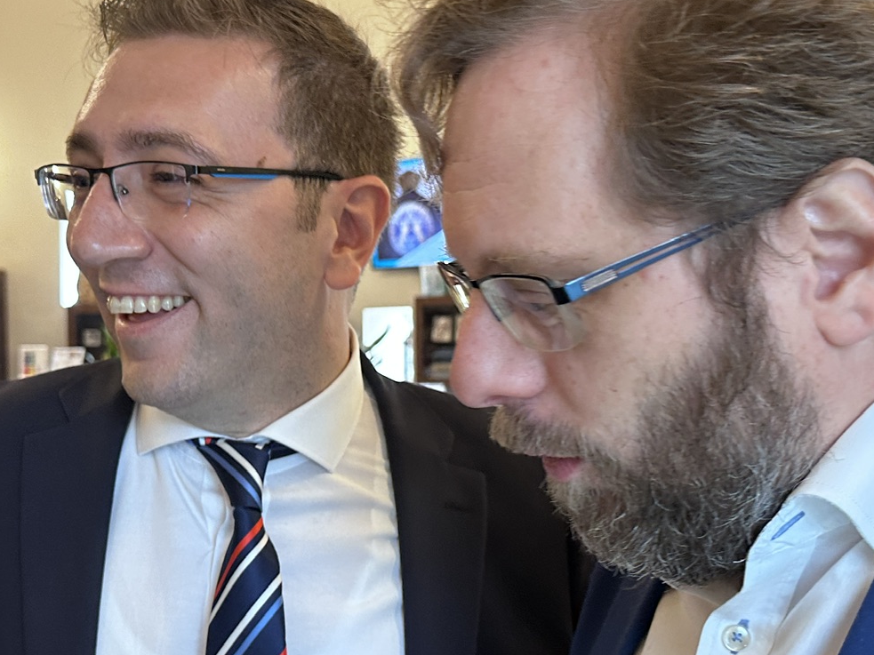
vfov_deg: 28.9
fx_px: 1262
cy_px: 435
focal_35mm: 50
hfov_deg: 38.2
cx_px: 416
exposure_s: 1/60
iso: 200
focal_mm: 6.86
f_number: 1.78
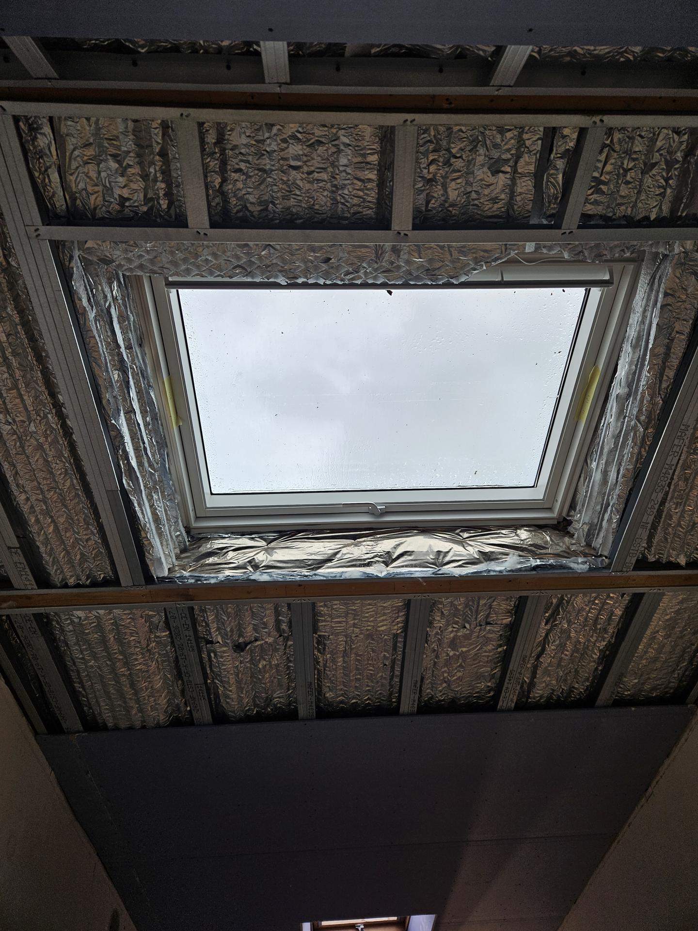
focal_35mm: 23
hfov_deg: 58.9
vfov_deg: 73.9
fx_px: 618
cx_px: 349
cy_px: 466
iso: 25
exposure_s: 1/100
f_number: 1.8
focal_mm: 5.4
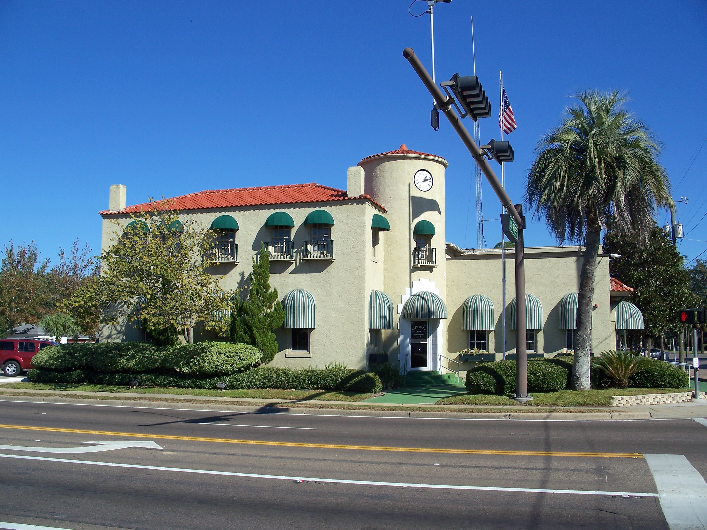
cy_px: 265
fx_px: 756
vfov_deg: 38.7
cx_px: 354
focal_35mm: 37
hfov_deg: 50.1
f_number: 4
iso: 64
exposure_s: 1/800
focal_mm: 7.8
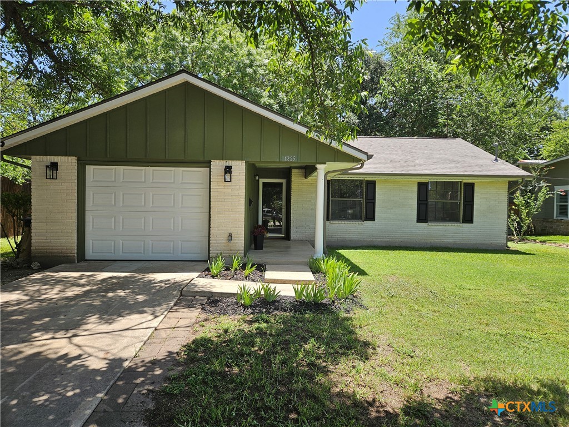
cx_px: 284
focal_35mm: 23
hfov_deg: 73.9
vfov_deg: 58.9
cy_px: 214
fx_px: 378
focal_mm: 5.4
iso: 25
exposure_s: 1/688
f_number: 1.8
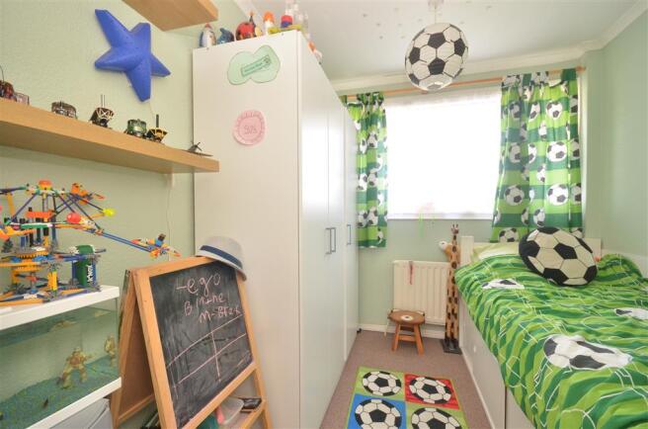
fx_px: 269
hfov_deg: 100.5
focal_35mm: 15
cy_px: 214
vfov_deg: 77.0
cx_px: 324
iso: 640
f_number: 8
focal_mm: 10
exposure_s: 1/15
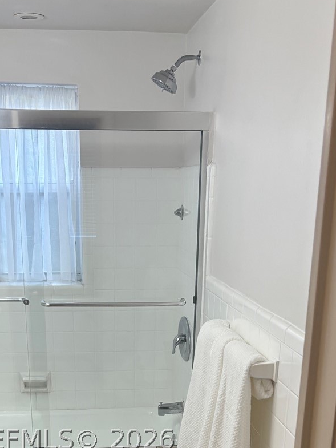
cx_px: 140
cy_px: 439
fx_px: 686
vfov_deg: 33.4
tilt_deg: -20.2
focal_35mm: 53
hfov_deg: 27.5
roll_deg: -0.8
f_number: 1.6
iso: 100
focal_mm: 5.96
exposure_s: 1/120
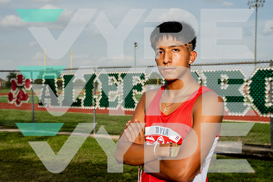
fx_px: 379
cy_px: 91
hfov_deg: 39.6
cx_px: 136
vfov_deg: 27.0
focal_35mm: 50
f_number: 8
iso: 200
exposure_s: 1/800
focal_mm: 50
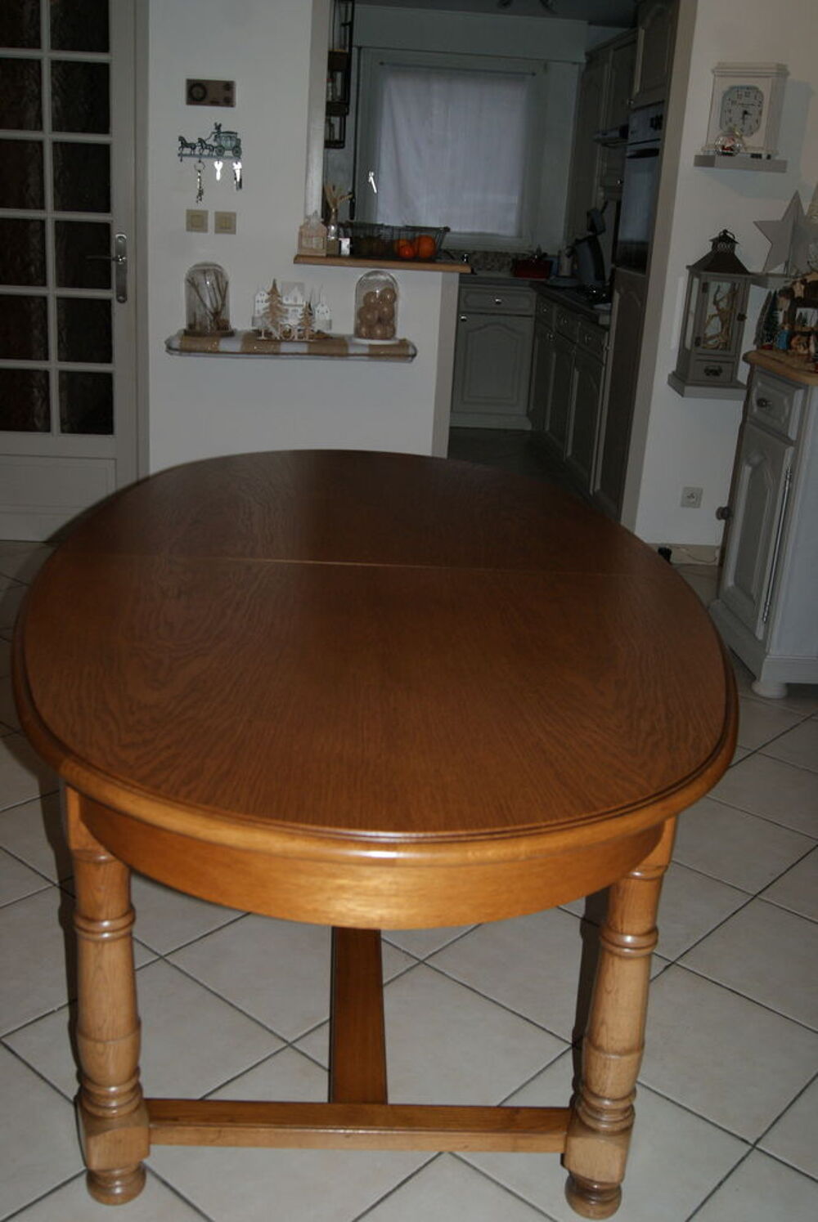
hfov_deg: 37.0
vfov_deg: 53.1
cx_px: 409
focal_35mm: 36
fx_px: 1224
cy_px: 611
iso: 400
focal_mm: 24
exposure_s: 1/60
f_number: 5.6
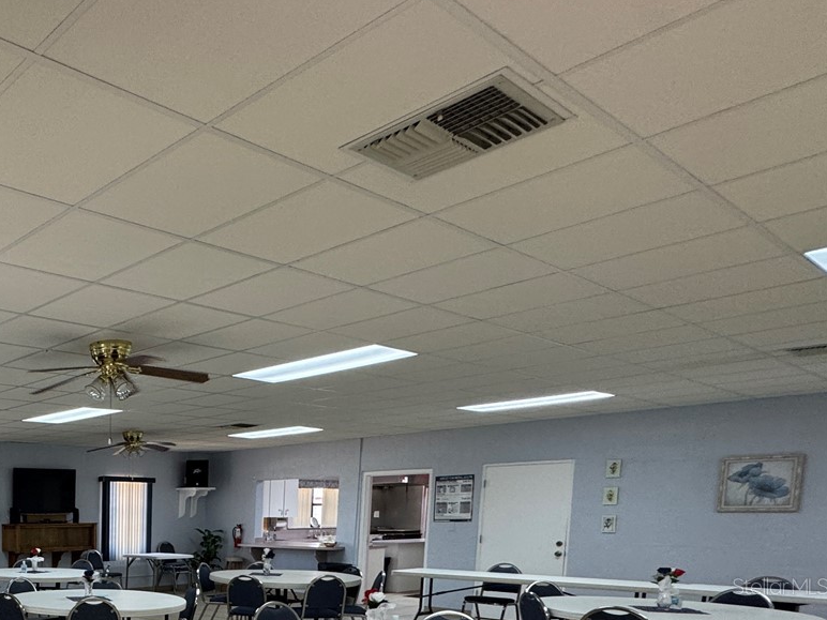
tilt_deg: -7.2
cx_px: -24
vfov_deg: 43.1
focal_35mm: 29
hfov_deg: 48.9
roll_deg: -0.1
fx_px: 693
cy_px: 586
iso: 160
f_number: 2.2
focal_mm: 2.22
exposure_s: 1/60
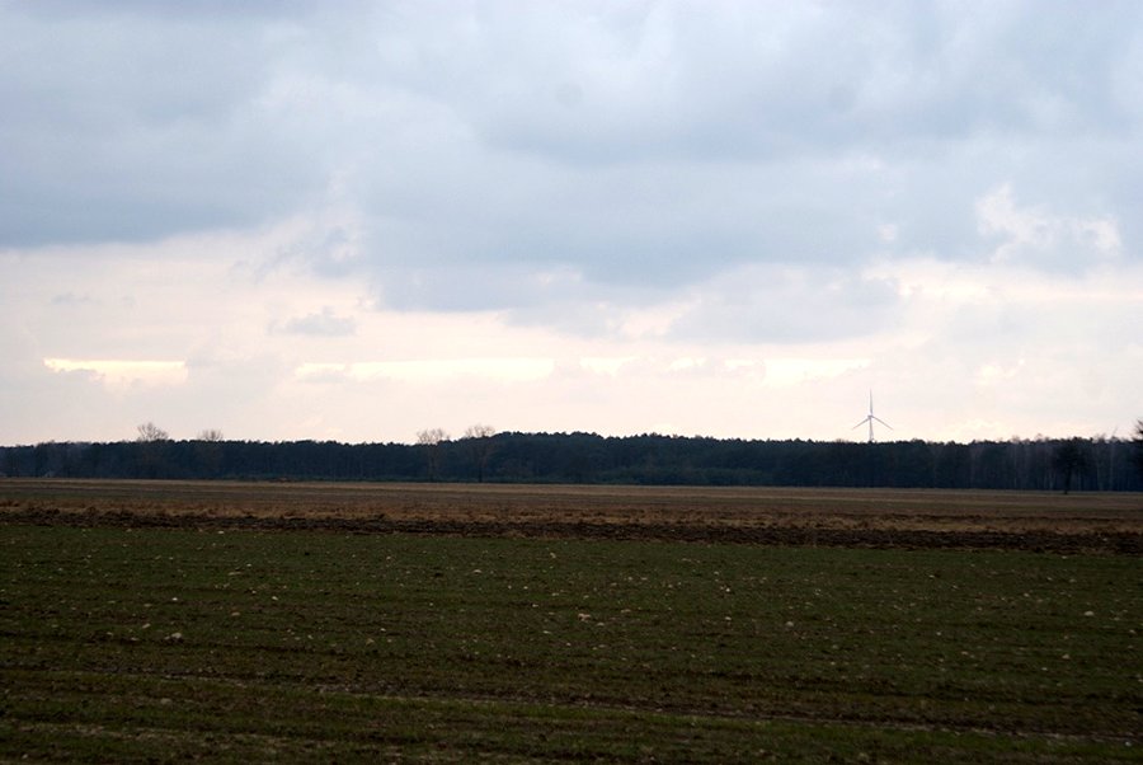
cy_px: 382
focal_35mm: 105
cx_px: 572
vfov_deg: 13.1
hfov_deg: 19.4
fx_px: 3337
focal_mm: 70
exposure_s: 1/125
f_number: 6.3
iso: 100
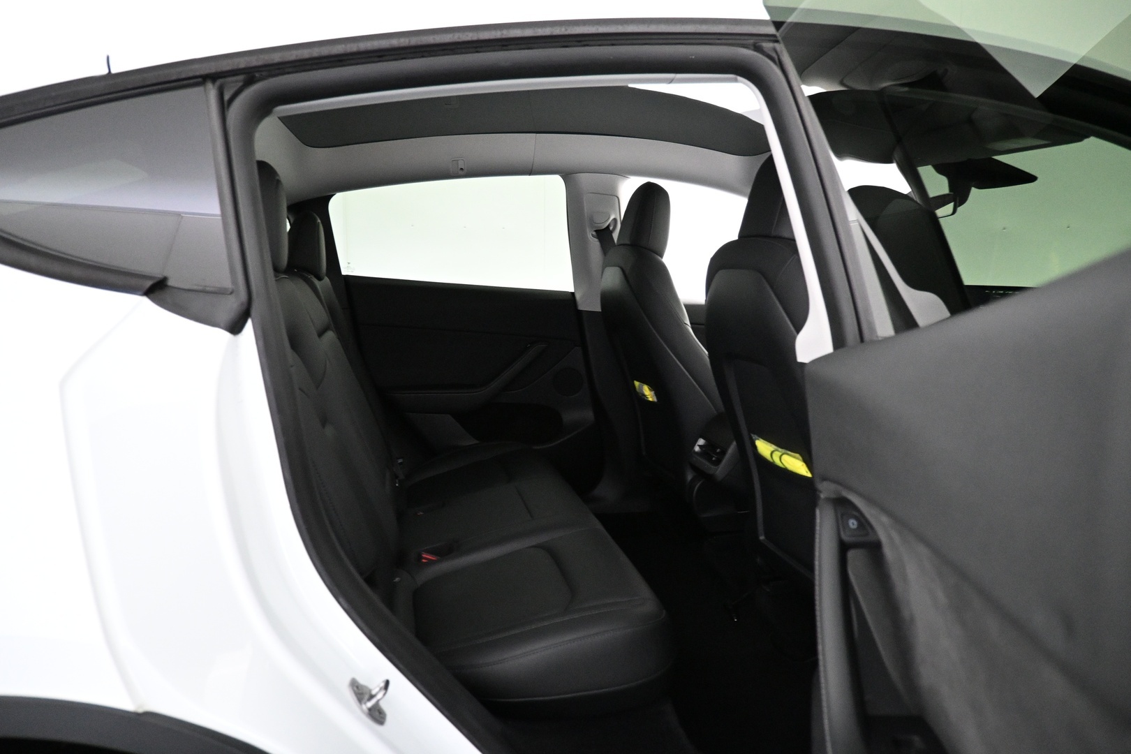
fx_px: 754
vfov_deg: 53.1
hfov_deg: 73.7
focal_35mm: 24
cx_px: 566
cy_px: 377
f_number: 3.5
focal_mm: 16
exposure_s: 1/60
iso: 4000
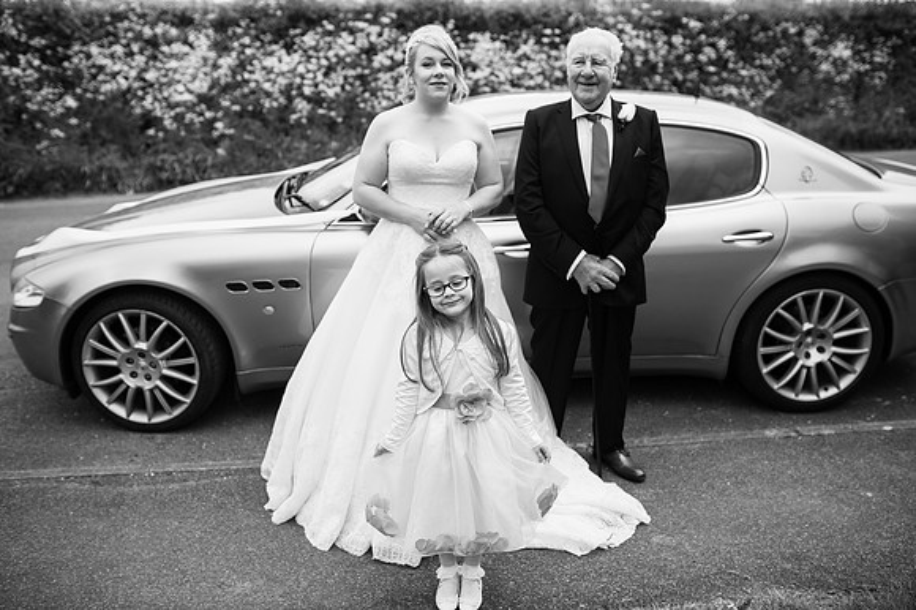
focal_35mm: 35
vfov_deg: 37.8
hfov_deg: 54.5
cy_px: 305
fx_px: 890
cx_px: 458
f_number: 2.5
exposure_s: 1/500
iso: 100
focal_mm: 35
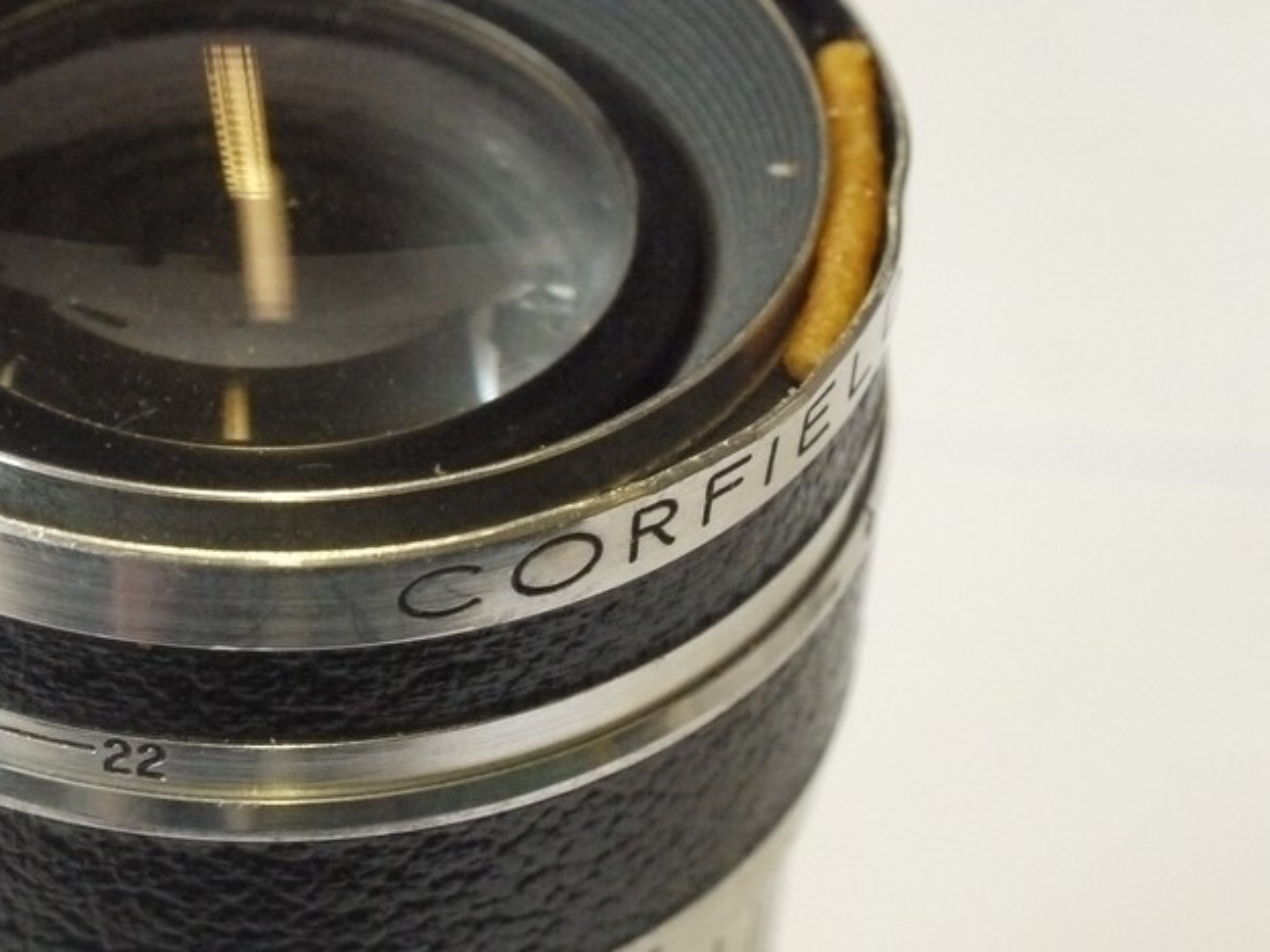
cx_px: 321
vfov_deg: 12.8
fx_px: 4257
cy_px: 501
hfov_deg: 16.9
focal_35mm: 116
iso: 1600
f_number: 8
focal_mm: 30
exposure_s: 1/160
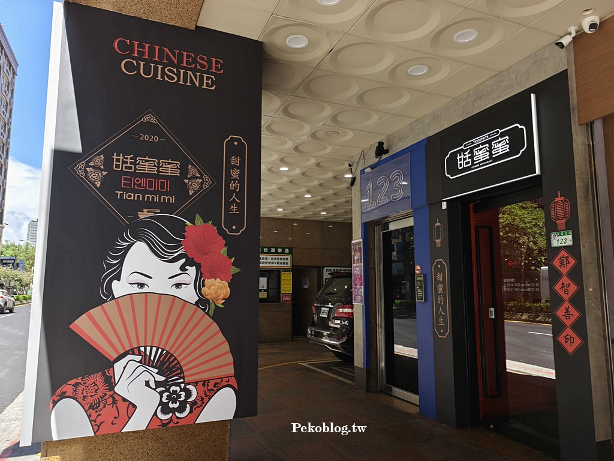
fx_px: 408
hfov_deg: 73.9
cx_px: 307
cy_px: 230
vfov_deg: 58.9
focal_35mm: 23
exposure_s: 1/242
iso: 71
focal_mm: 5.6
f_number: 1.57
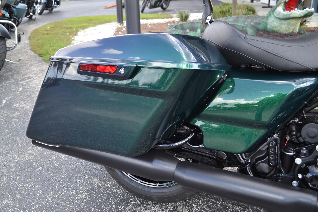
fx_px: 291
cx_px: 159
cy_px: 106
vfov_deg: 40.0
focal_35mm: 33
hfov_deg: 57.2
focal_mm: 22
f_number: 4
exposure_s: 1/125
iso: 125
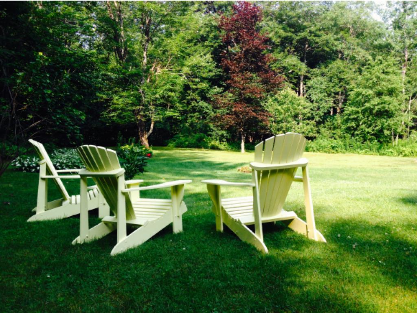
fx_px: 422
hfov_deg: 52.6
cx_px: 208
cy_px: 156
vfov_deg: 40.7
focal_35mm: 35
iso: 50
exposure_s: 1/329
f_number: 2.4
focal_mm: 4.28
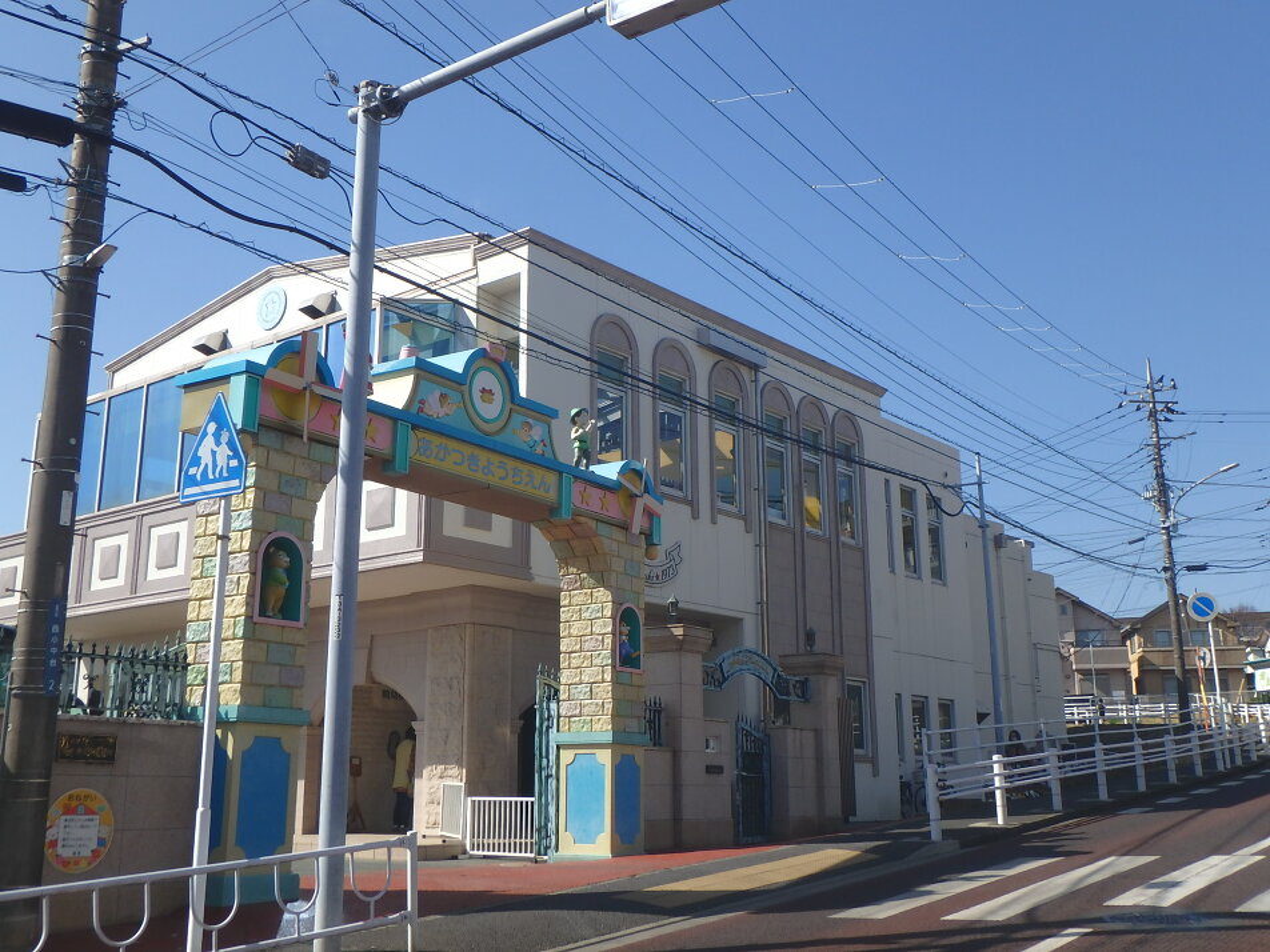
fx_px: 1321
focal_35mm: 36
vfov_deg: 39.7
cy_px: 476
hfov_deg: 51.4
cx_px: 635
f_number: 5
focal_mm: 6.4
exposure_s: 1/640
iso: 125
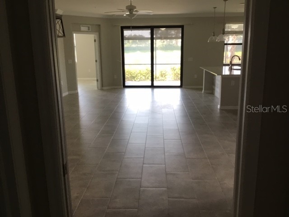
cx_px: 144
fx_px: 259
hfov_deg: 58.4
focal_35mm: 31
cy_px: 108
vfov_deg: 45.4
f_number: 2.4
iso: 25
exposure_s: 1/30
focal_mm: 3.3
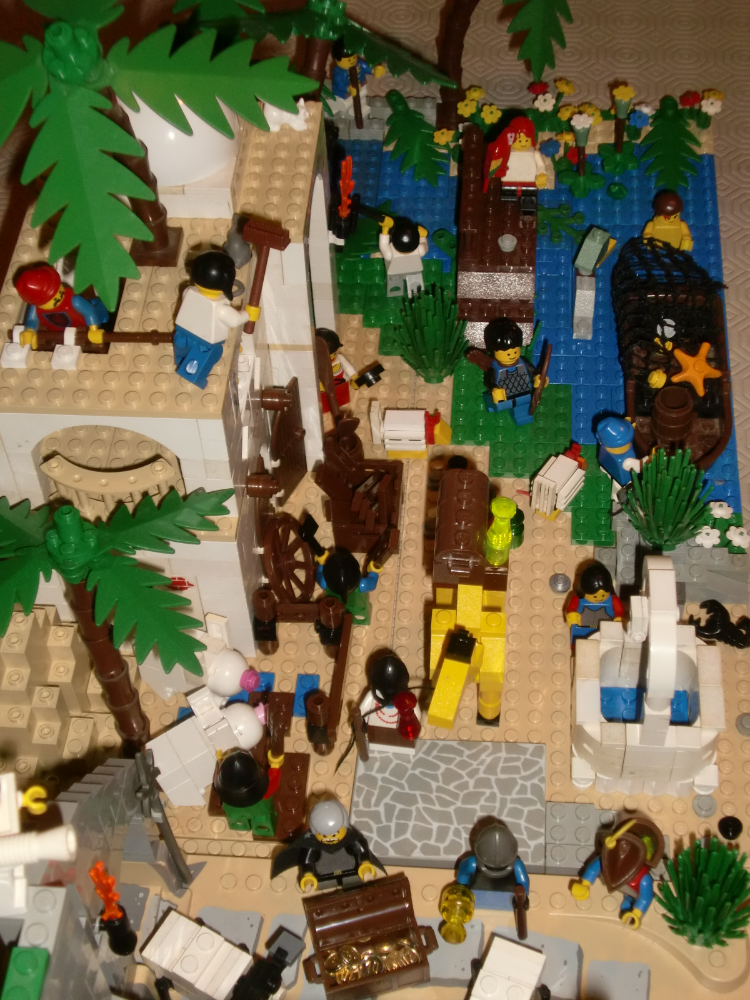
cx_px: 375
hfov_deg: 26.1
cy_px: 500
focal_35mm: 56
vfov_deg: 34.3
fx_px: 1618
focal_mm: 9.3
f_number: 3.7
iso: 200
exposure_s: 1/60
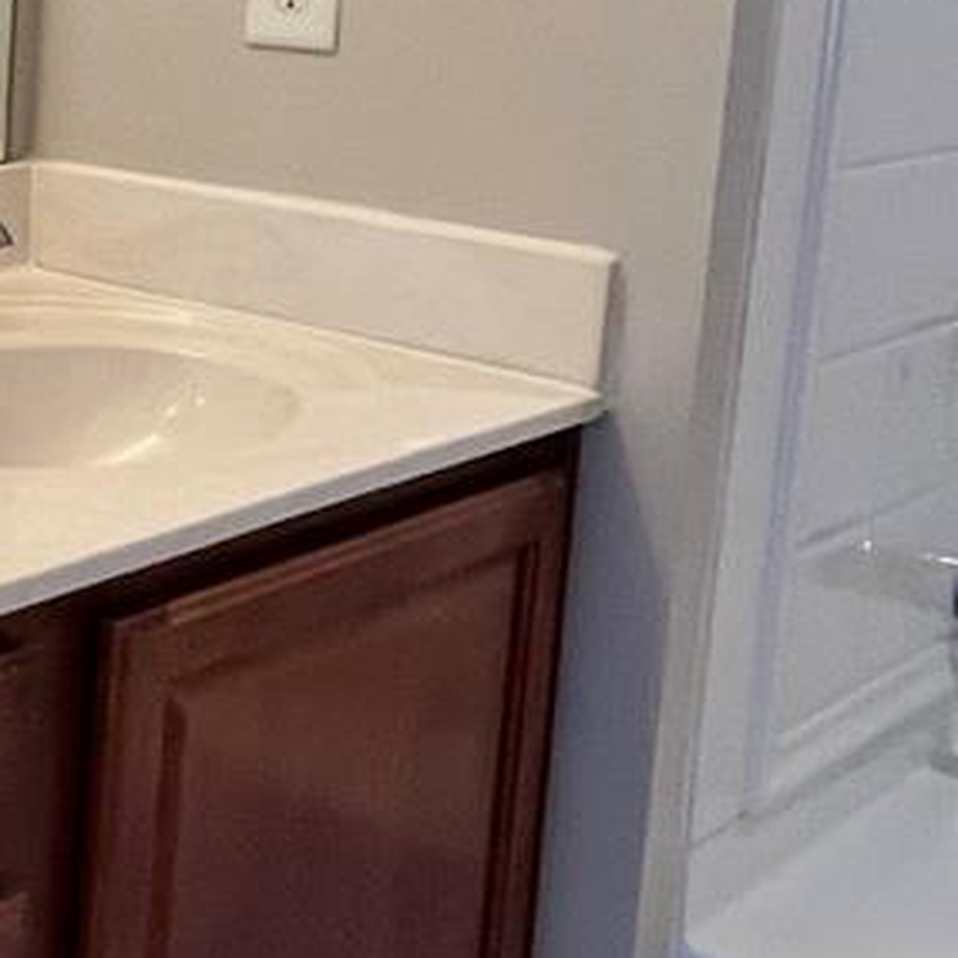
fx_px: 1941
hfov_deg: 23.9
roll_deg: -1.8
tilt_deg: -7.6
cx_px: -333
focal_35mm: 62
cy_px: 165
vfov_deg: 27.1
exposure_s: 1/60
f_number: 1.8
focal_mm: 1.57
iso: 250
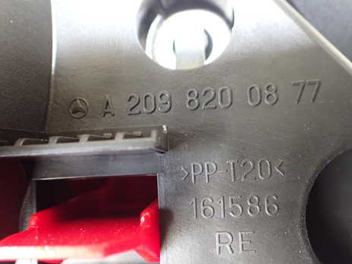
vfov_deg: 36.7
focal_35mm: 39
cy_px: 147
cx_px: 191
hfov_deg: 47.8
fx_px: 396
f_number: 2.3
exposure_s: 1/40
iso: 800
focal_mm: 5.4
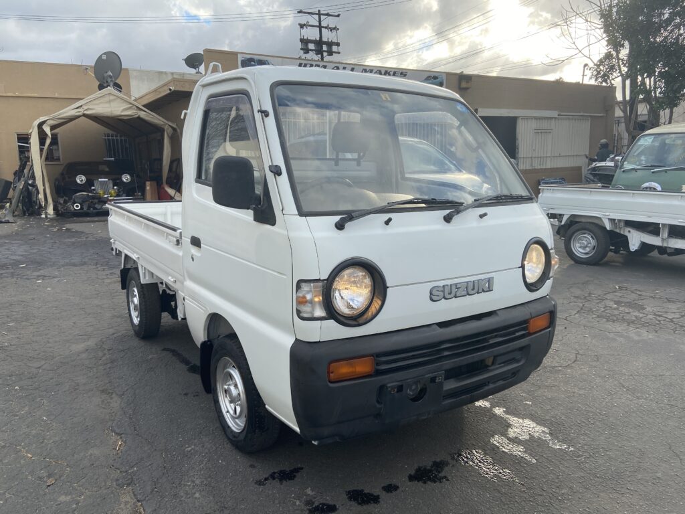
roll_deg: +1.8
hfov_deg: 67.3
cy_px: 257
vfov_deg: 53.1
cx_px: 342
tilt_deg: -11.2
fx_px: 515
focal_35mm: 26
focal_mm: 4.25
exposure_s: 1/927
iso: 32
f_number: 1.8
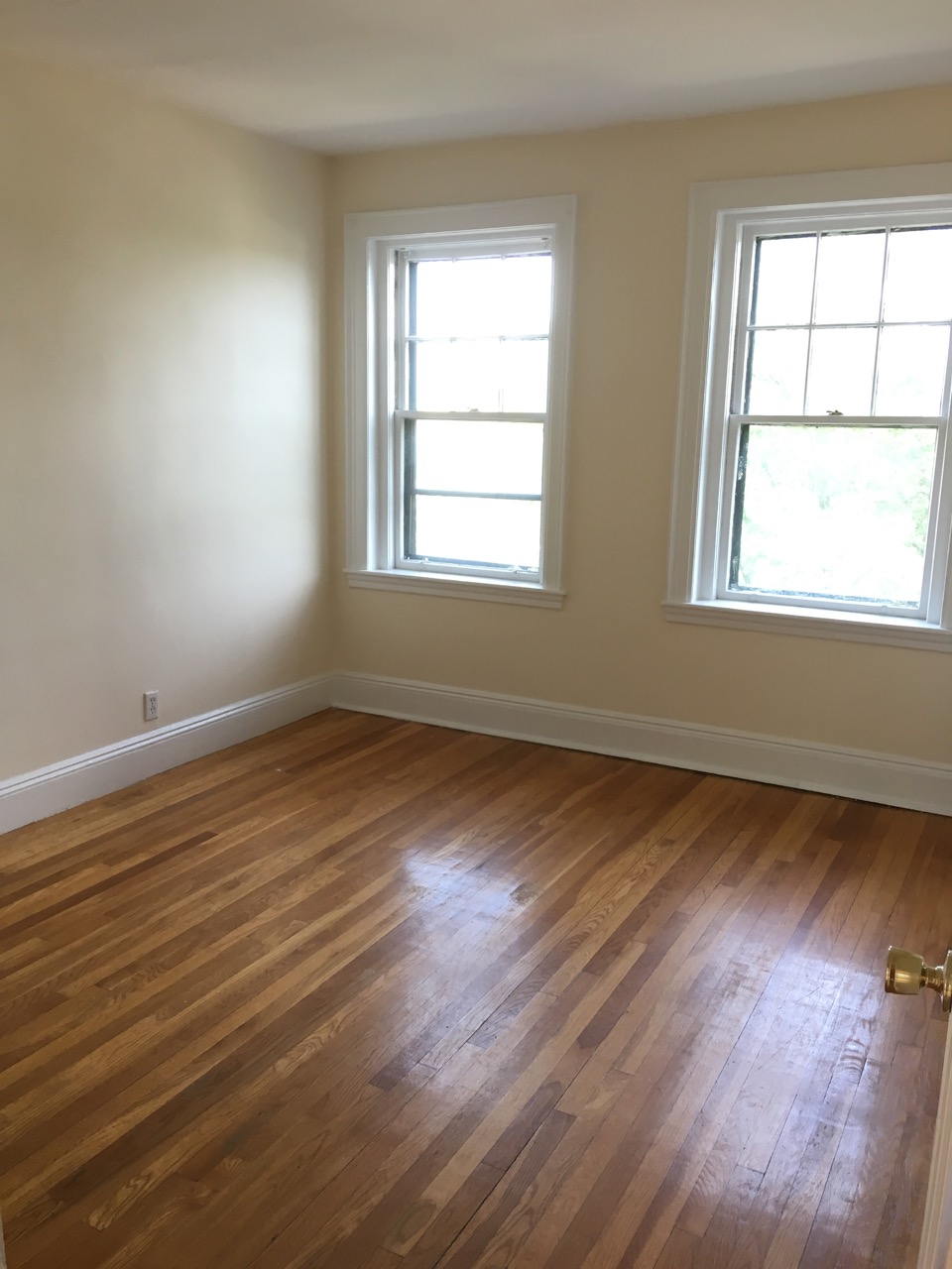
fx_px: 1063
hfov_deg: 48.2
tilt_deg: -11.3
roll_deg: -2.0
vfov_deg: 61.7
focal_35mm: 29
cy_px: 634
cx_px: 476
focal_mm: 4.15
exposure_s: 1/30
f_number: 2.2
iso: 25
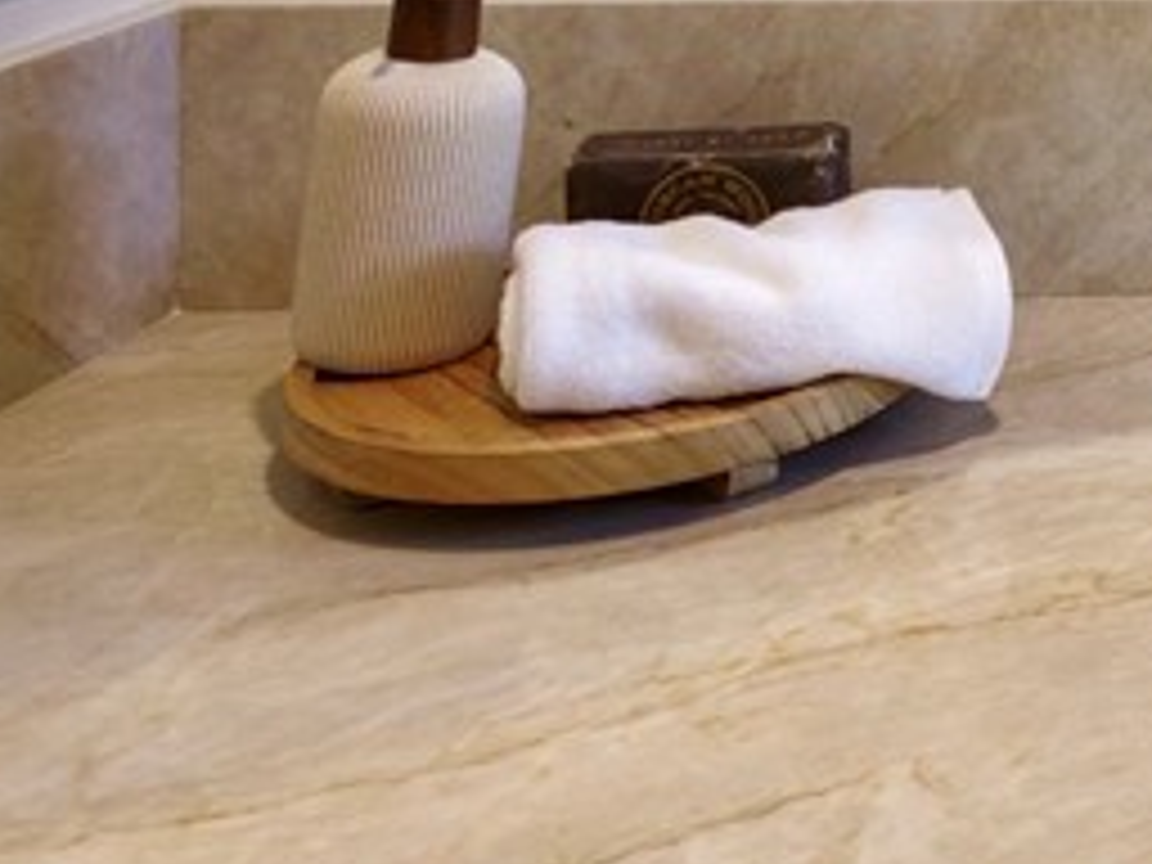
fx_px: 2130
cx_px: 1724
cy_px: -513
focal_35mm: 64
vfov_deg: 19.3
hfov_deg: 24.0
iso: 330
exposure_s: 1/50
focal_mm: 3.05
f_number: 2.2
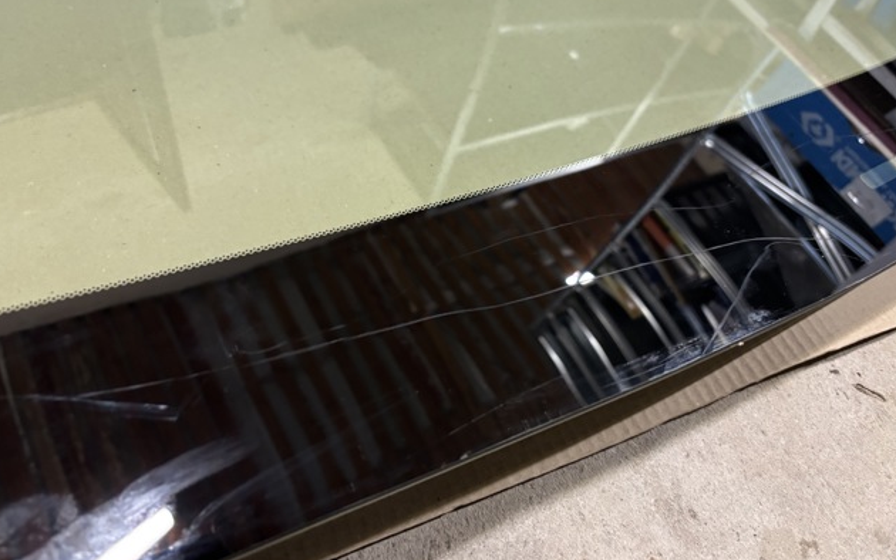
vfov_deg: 44.4
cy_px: 232
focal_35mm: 28
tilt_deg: -53.2
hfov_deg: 66.5
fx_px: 684
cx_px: 451
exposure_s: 1/33
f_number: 1.6
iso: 400
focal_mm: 5.96
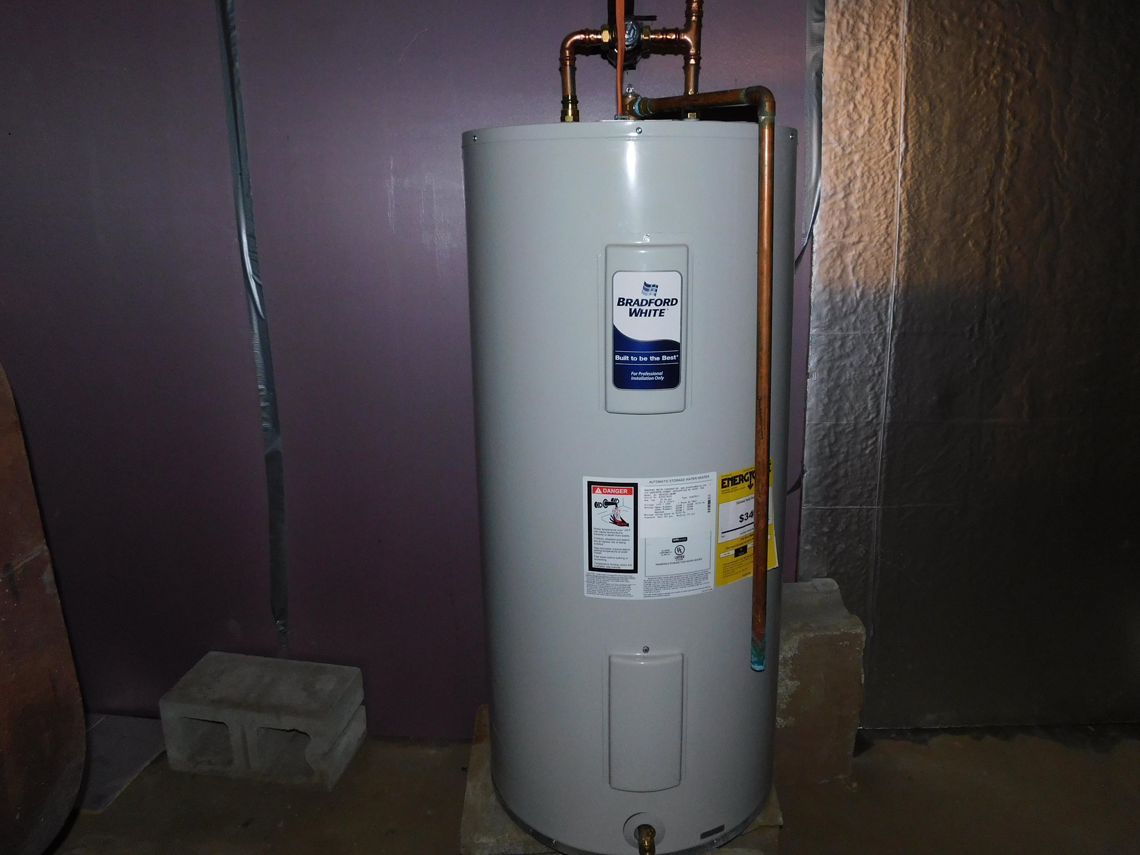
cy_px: 373
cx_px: 606
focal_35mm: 26
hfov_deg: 67.2
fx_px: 856
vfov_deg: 52.9
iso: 200
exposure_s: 1/30
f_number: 3
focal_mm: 4
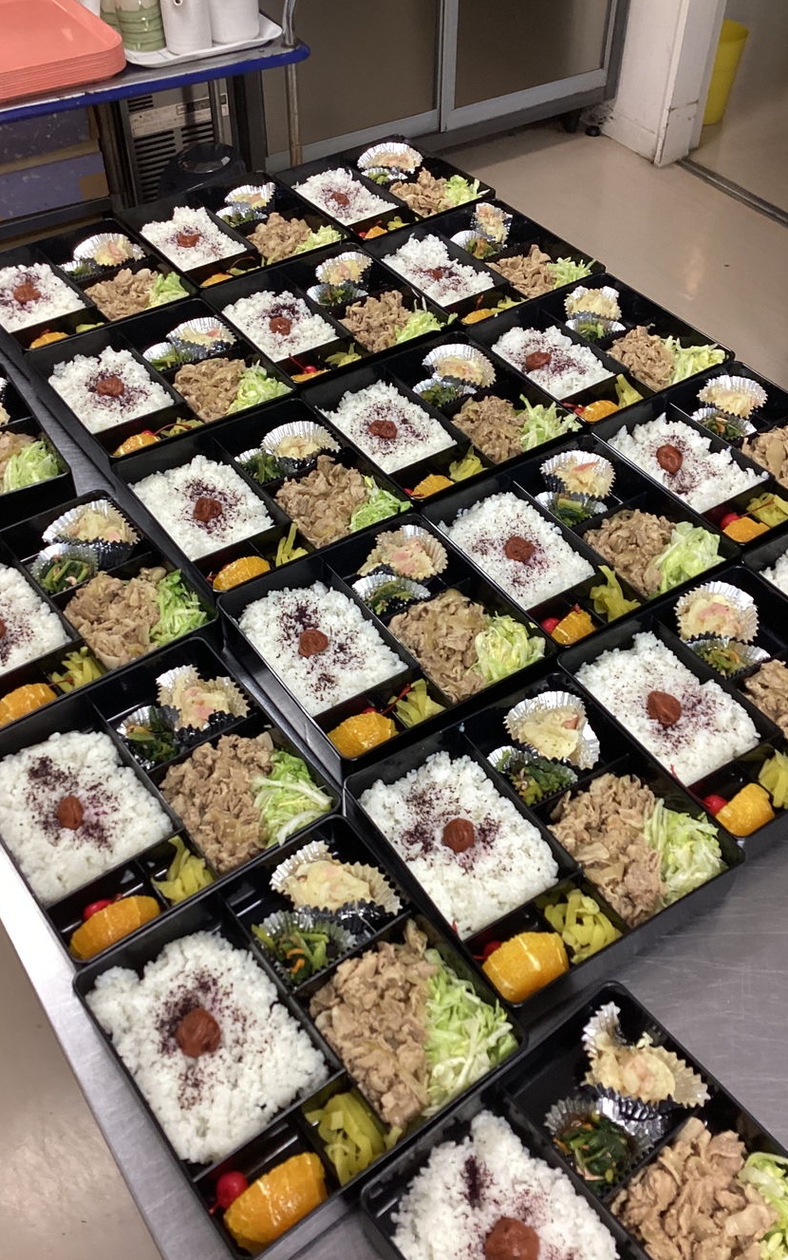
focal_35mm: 33
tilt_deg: -47.7
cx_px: 415
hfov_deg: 38.3
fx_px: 1133
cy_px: 630
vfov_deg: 58.1
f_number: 2.4
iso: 125
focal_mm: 3.3
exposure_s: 1/60
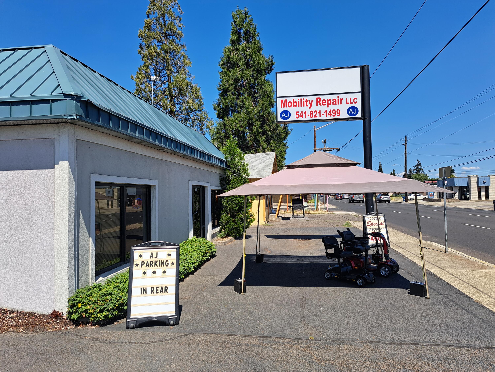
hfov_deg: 71.6
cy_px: 186
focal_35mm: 24
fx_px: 343
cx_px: 248
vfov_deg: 56.8
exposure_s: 1/1393
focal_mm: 5.23
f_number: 1.8
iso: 50
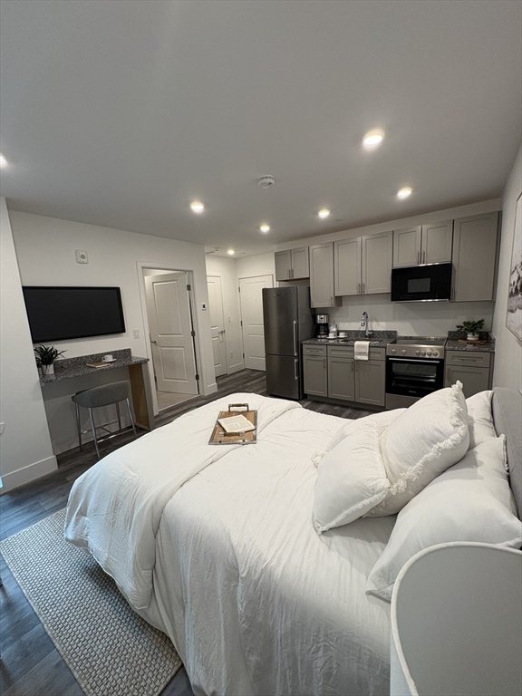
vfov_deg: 102.1
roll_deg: +2.9
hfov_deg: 85.7
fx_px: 281
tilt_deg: -8.8
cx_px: 261
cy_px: 348
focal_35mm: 14
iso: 200
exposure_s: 1/120
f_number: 2.2
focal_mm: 2.22
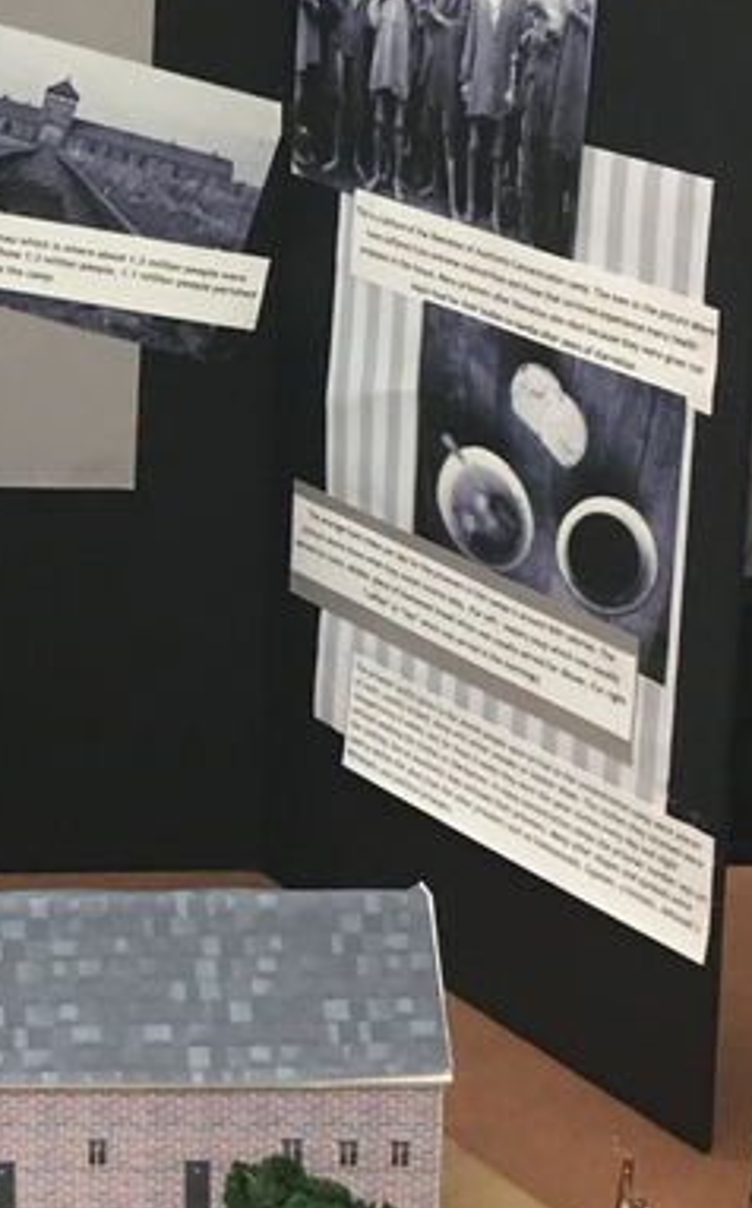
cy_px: 402
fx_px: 2859
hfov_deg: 14.2
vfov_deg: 23.7
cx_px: -310
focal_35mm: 87
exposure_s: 1/33
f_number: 2.2
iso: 125
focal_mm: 4.15
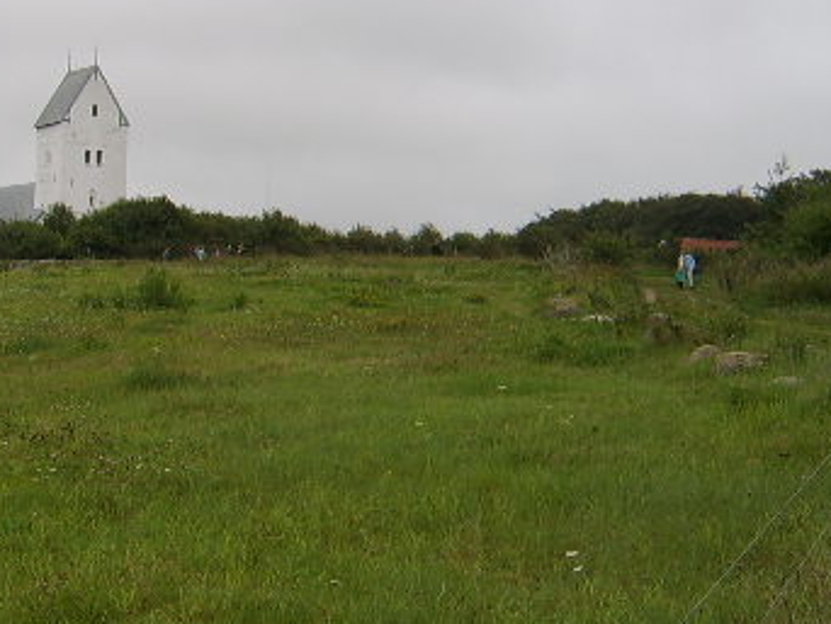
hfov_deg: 31.7
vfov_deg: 25.2
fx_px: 1393
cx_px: 87
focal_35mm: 58
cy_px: 221
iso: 71
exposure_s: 1/136
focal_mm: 8.13
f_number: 5.6
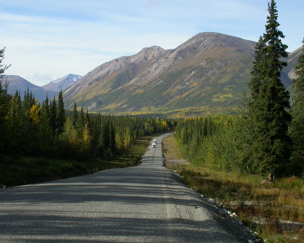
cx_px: 126
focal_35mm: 68
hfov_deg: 27.9
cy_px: 114
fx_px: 612
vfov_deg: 22.5
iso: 100
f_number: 6.8
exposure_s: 1/313
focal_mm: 11.6
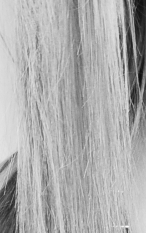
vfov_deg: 3.2
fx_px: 4116
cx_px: 352
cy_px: 370
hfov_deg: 2.0
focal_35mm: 647
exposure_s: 1/125
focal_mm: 56
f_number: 7.1
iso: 100
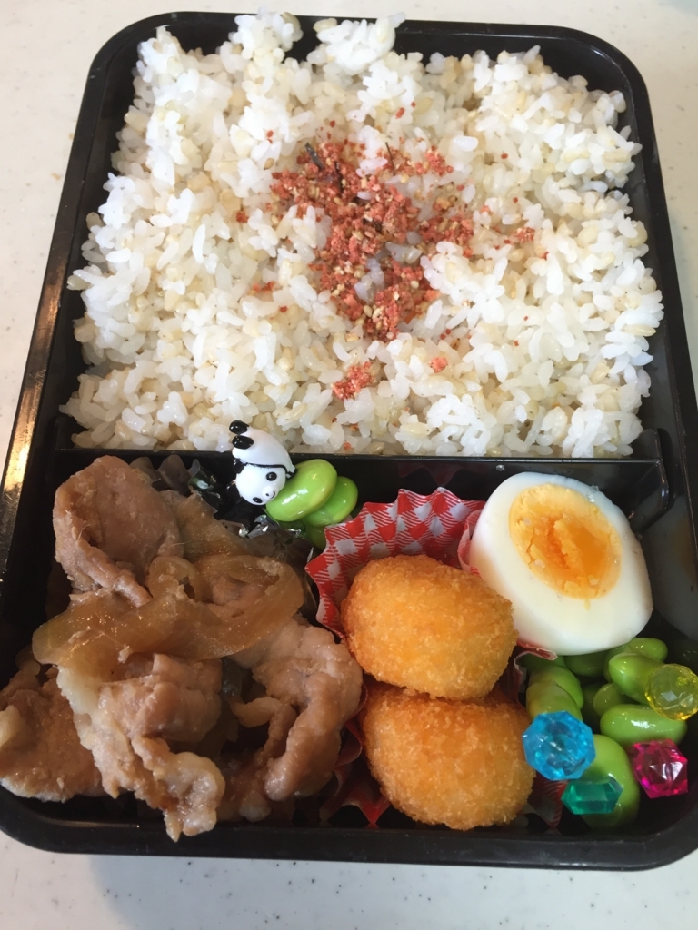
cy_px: 465
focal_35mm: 29
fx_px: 780
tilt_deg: -66.4
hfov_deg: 48.2
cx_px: 349
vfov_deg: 61.7
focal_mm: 4.15
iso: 80
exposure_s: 1/30
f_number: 2.2
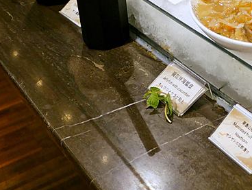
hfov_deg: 24.2
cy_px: -33
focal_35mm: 76
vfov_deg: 18.5
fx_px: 554
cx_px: 264
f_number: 2.5
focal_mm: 14
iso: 400
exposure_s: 1/60
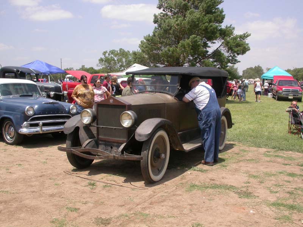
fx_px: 333
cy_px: 114
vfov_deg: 37.7
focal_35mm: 38
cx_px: 152
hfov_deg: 49.0
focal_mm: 7.85
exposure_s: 1/375
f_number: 6.7
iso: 100
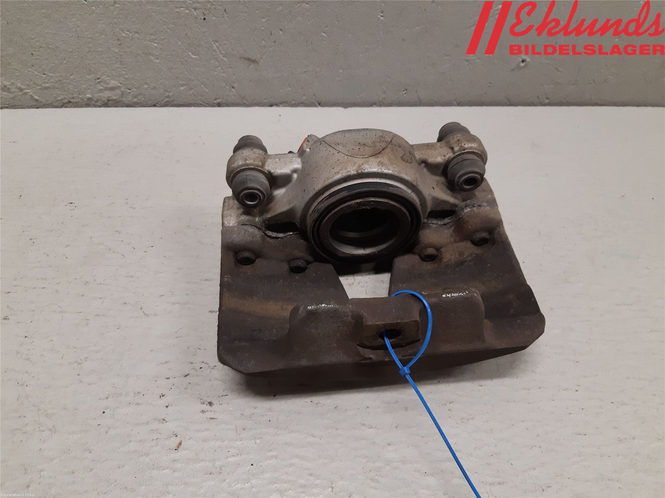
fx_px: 499
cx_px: 332
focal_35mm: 26
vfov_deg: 53.1
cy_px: 249
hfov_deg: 67.3
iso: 160
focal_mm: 3.93
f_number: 1.7
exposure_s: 1/50
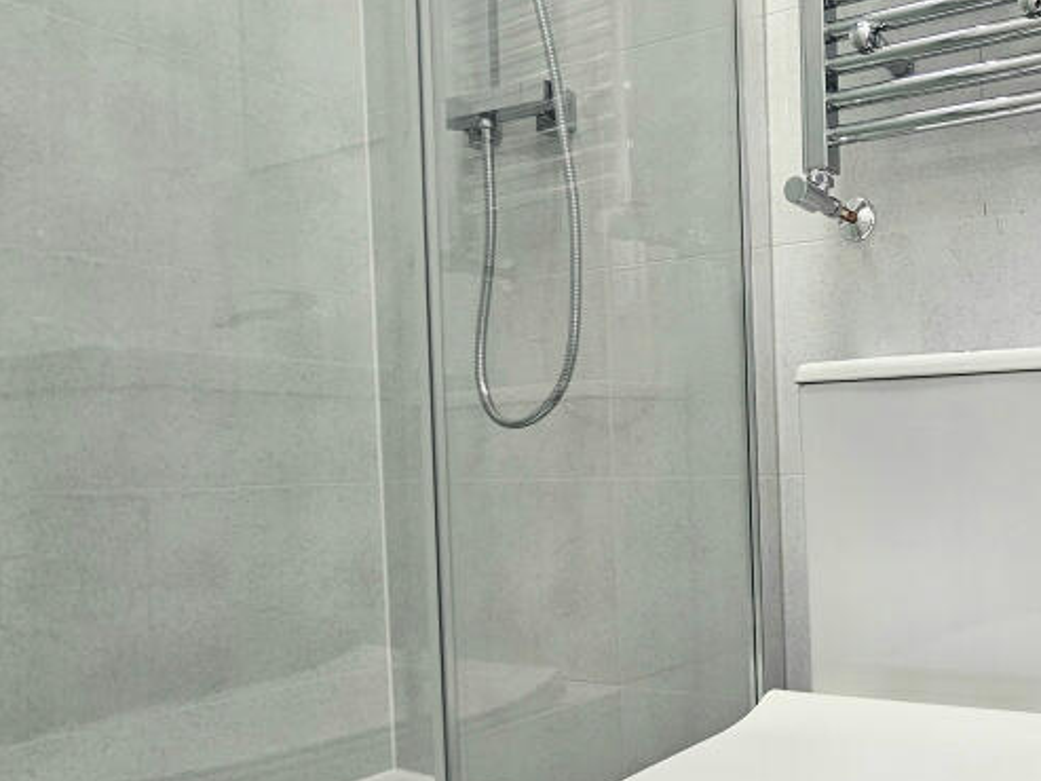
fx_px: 812
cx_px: 1043
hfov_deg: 51.9
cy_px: 469
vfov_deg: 51.0
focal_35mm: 27
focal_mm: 2.2
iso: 160
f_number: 2.2
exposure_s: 1/101
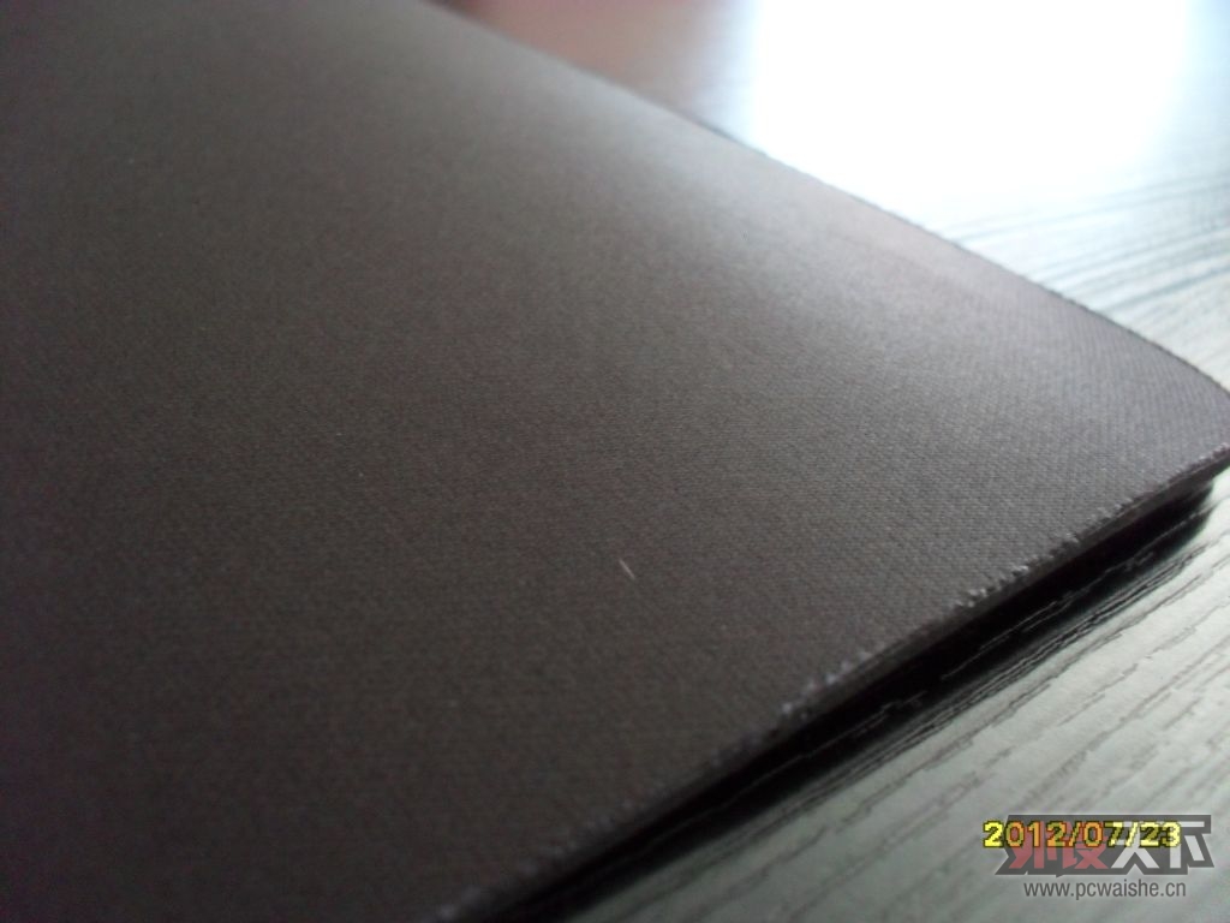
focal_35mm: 35
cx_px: 615
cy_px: 462
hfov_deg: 52.6
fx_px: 1244
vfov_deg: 40.7
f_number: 3.2
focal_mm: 6.3
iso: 400
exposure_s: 1/10
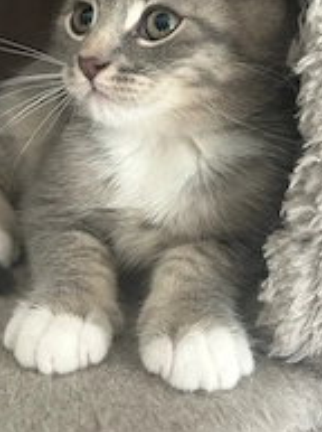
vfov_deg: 34.5
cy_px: 85
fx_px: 672
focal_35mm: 54
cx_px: 134
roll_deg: -1.5
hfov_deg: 26.9
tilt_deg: -1.6
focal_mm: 5.7
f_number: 1.5
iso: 400
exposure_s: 1/60
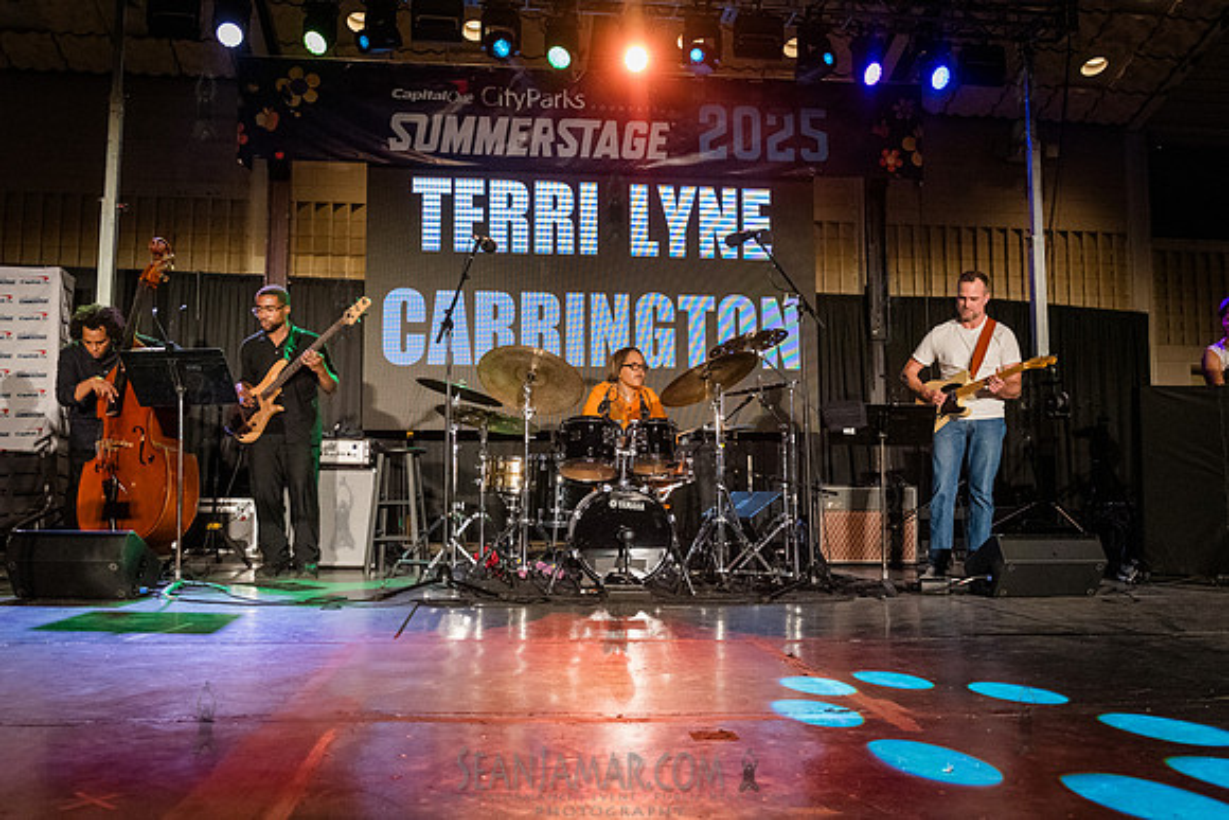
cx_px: 614
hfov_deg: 59.7
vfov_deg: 41.9
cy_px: 410
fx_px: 1070
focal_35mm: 31
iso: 6400
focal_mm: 31
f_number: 4
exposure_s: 1/1000
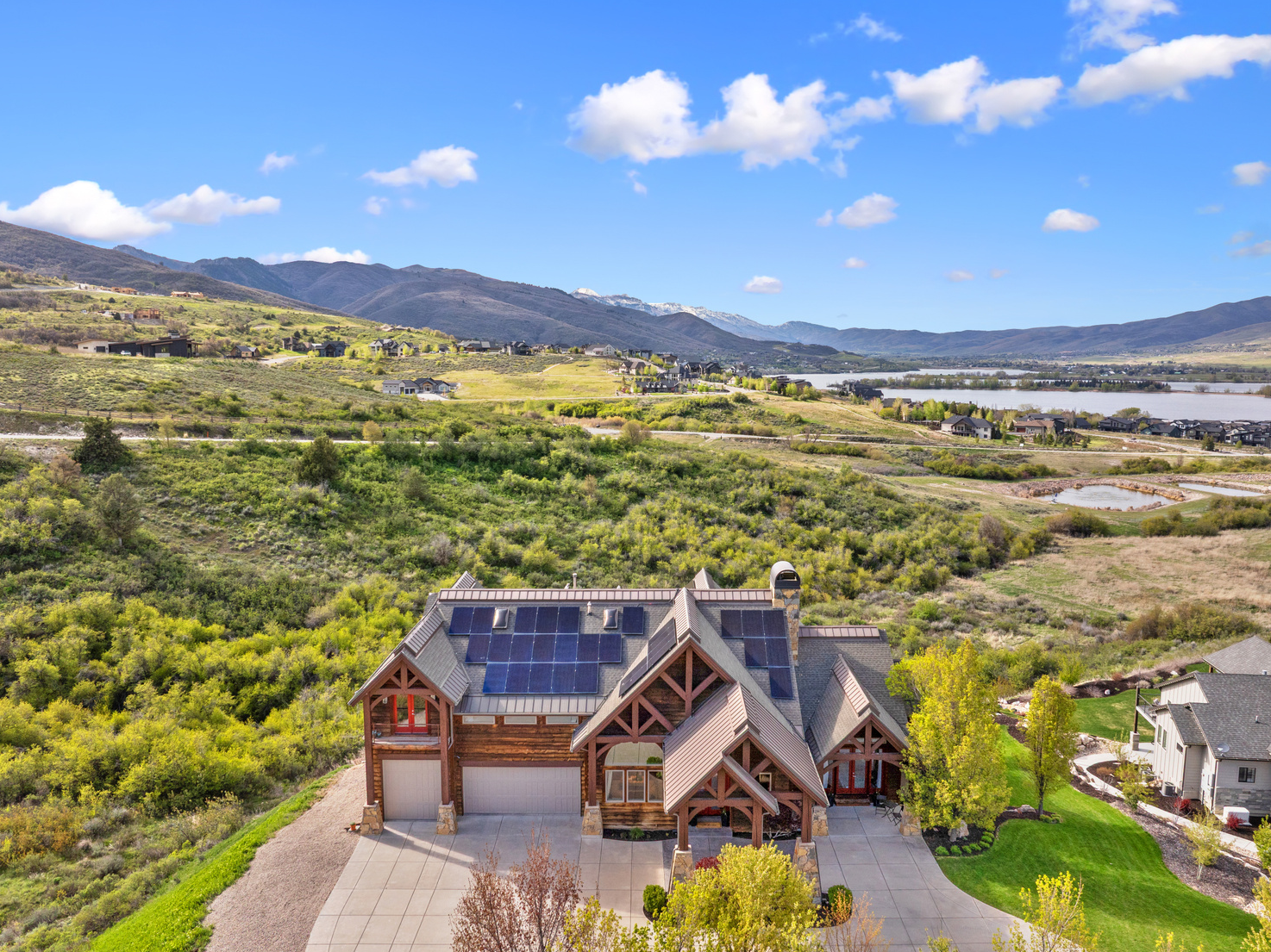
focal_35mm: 25
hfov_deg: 69.4
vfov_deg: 54.9
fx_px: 918
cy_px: 466
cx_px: 657
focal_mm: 12.29
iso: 100
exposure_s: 1/500
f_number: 5
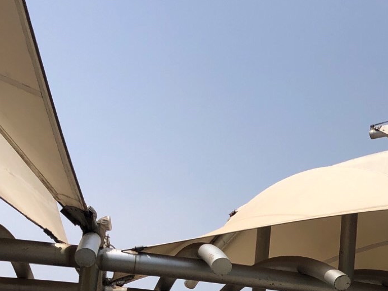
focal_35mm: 83
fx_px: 930
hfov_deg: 22.0
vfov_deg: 17.4
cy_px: 284
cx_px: 448
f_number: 1.8
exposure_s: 1/3690
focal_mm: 3.99
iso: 20
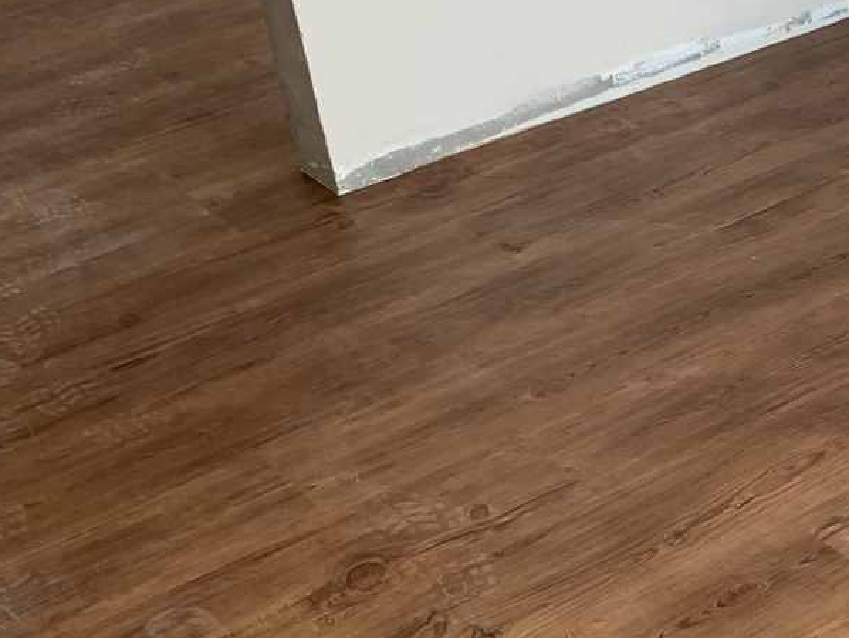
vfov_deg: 16.6
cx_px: 1051
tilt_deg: -31.1
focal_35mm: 89
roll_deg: +3.1
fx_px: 2184
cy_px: 391
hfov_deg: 20.4
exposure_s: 1/121
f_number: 1.8
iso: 40
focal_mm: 4.25
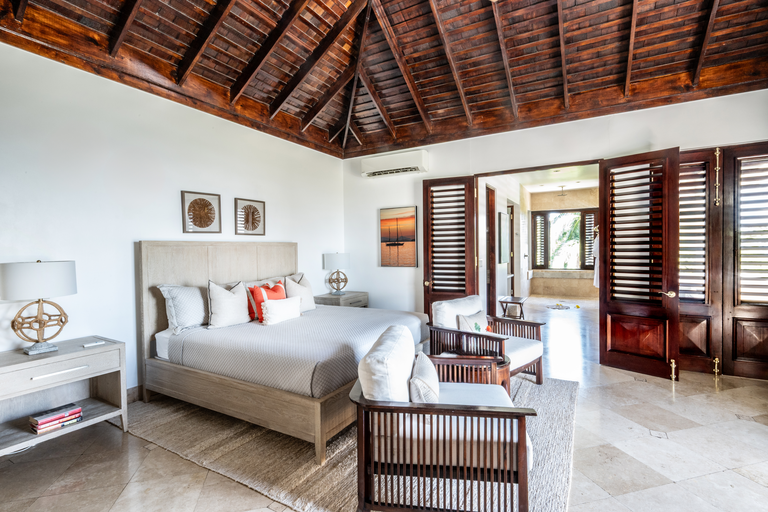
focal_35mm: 17
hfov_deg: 93.3
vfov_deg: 70.4
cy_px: 256
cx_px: 384
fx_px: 363
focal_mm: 17
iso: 640
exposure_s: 1/1.25
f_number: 22
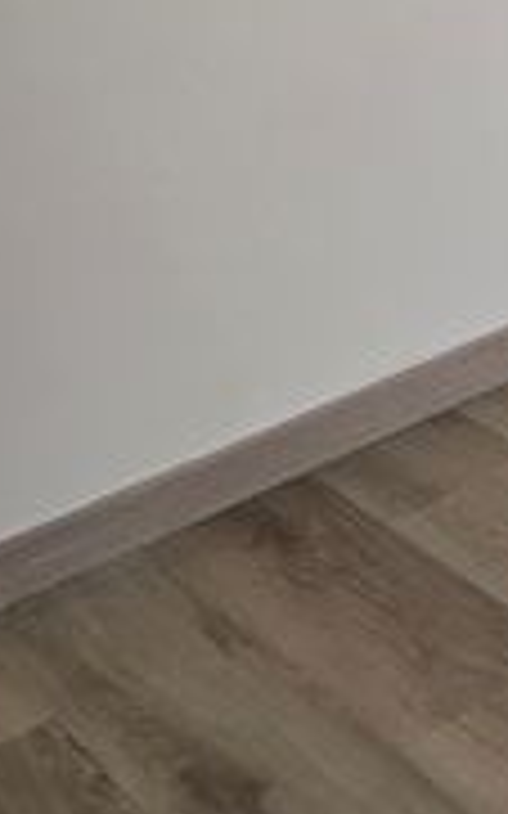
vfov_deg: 21.2
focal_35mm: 90
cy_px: -205
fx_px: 1995
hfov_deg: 13.4
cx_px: 836
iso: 20
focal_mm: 6.3
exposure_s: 1/120
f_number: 1.7
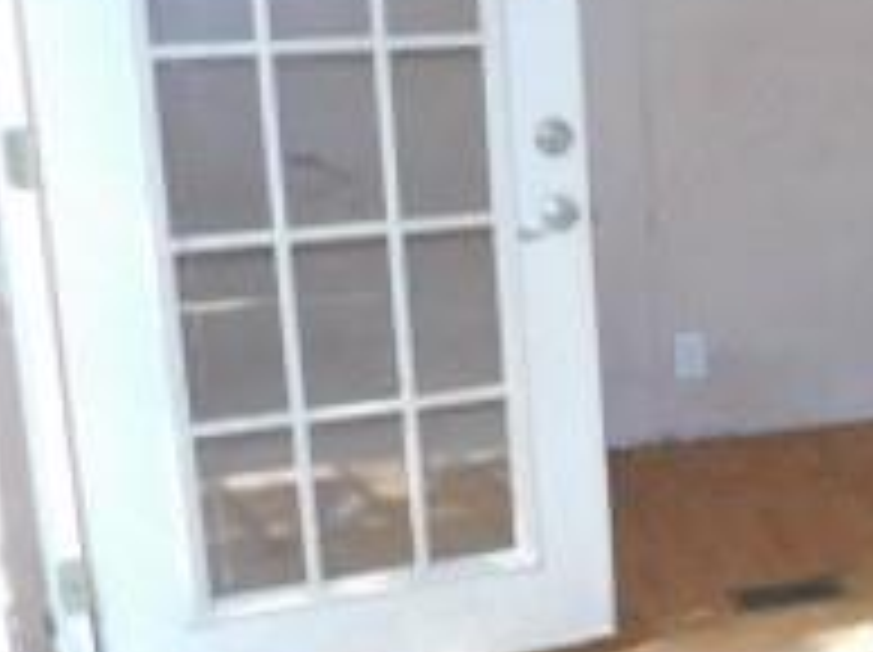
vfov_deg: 19.3
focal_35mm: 76
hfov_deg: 22.5
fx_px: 1914
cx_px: 1179
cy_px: 292
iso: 200
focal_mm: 4
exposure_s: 1/30
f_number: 3
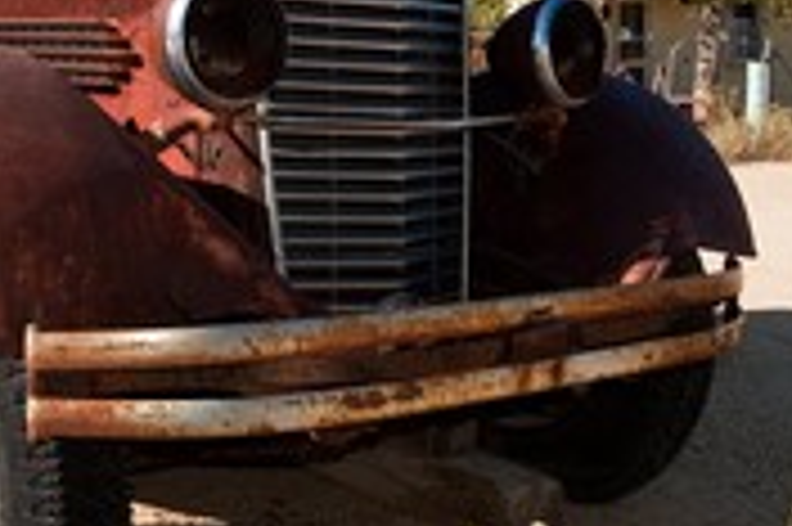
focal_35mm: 51
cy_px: 164
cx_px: 140
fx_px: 1121
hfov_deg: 37.3
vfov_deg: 26.2
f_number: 9
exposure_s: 1/80
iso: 200
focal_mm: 20
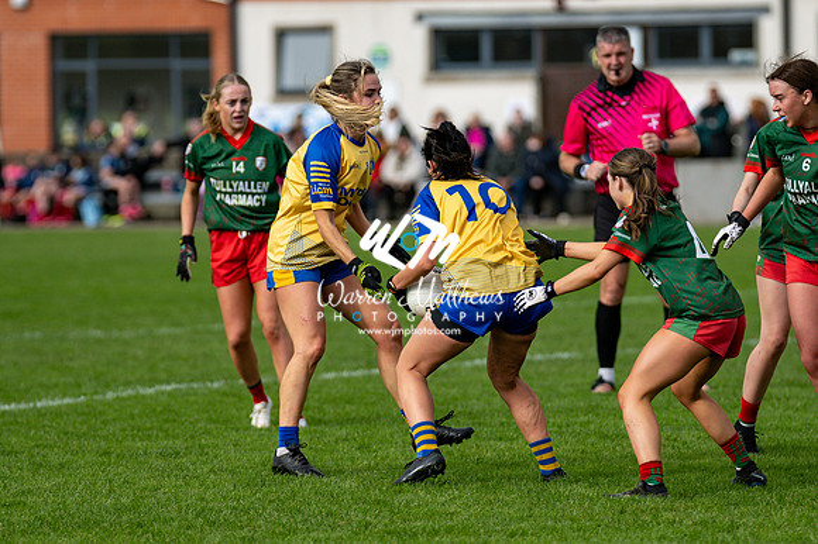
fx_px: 7153
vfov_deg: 4.4
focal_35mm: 315
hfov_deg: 6.5
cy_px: 272
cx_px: 409
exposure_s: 1/5000
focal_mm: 210
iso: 320
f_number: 2.8
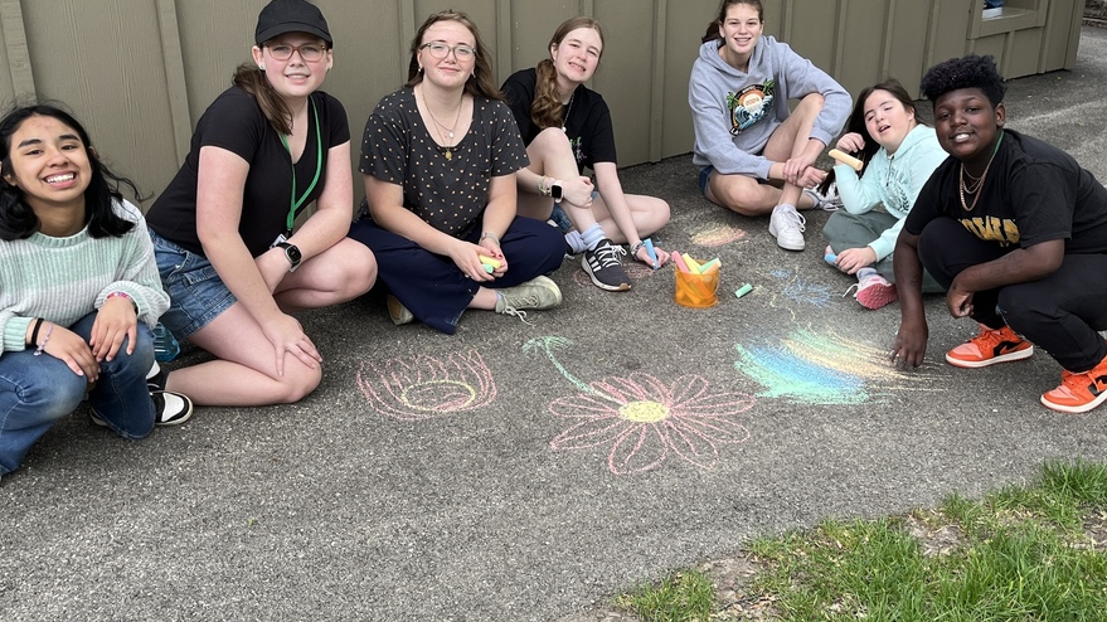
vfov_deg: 35.5
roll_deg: -2.1
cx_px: 525
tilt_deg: -23.8
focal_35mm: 33
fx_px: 968
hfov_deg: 59.5
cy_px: 249
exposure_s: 1/397
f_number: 1.6
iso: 50
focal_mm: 5.1
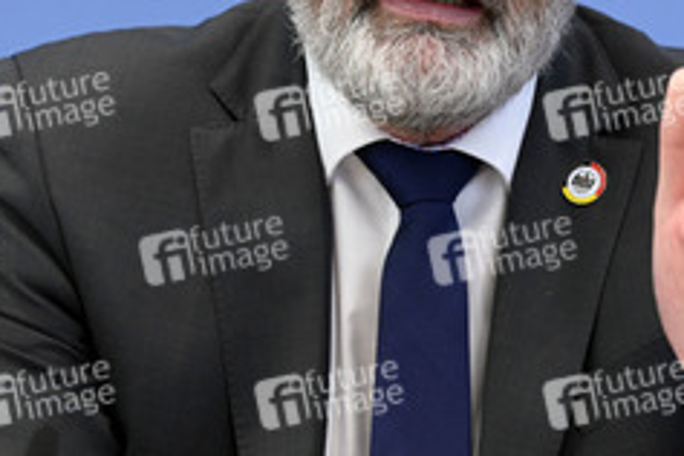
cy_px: 35
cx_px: 541
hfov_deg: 9.0
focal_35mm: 228
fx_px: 4332
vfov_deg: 6.0
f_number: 5.6
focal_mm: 120
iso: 5000
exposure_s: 1/640
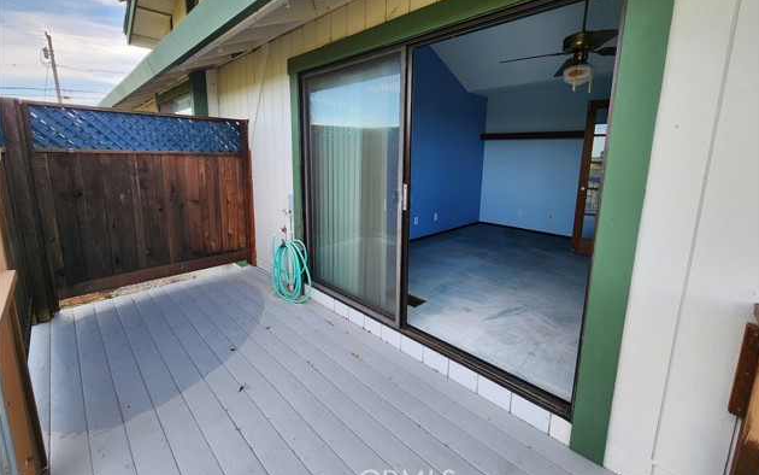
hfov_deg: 105.3
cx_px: 382
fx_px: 290
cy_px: 209
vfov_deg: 78.3
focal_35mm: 14
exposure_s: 1/393
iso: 50
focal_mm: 2.2
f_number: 2.2
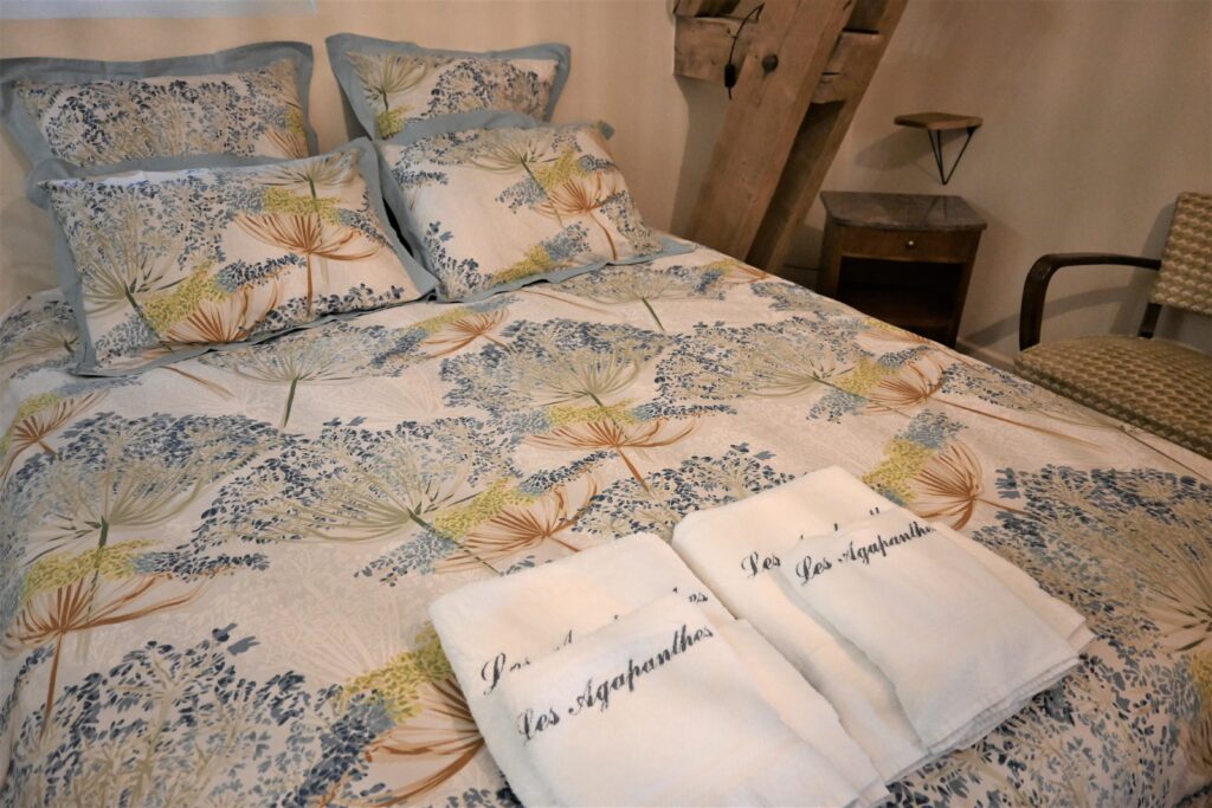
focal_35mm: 24
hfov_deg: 73.7
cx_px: 606
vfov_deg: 53.1
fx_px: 808
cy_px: 404
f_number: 3.5
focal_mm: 16
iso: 3200
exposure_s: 1/125
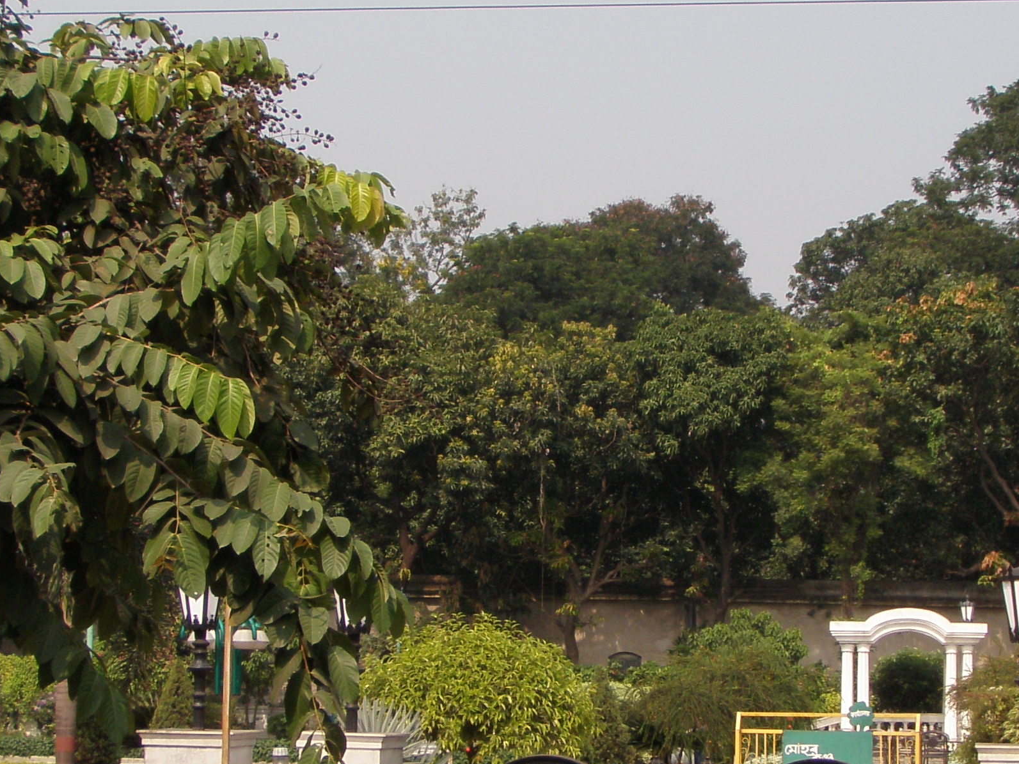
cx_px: 651
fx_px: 2561
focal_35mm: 87
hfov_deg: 22.4
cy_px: 456
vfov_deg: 17.0
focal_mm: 6.7
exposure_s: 1/640
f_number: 3.5
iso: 80
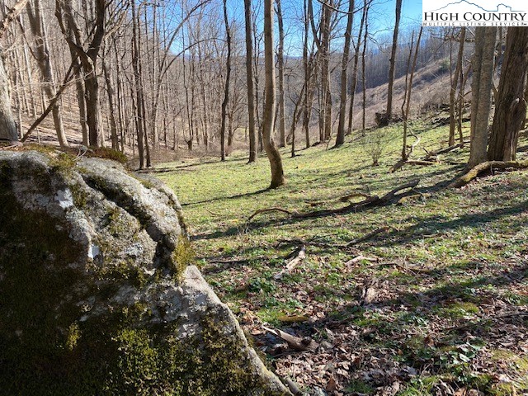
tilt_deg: -18.5
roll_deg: +2.6
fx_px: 397
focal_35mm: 26
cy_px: 198
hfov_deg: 67.3
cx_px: 264
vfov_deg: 53.1
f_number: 1.8
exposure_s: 1/536
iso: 32
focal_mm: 4.25
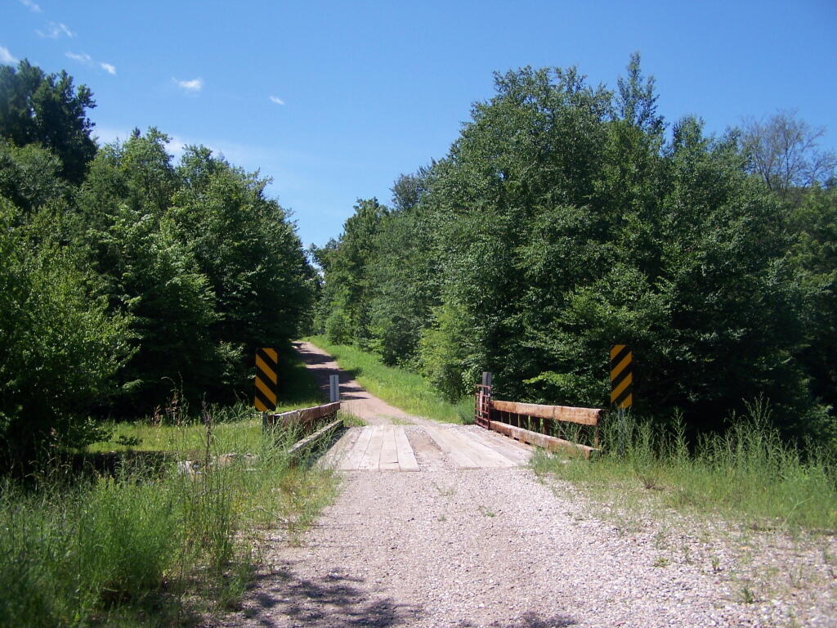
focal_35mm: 38
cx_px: 418
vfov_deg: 37.7
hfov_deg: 49.0
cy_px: 314
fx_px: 919
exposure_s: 1/1000
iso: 80
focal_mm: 6.3
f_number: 2.8
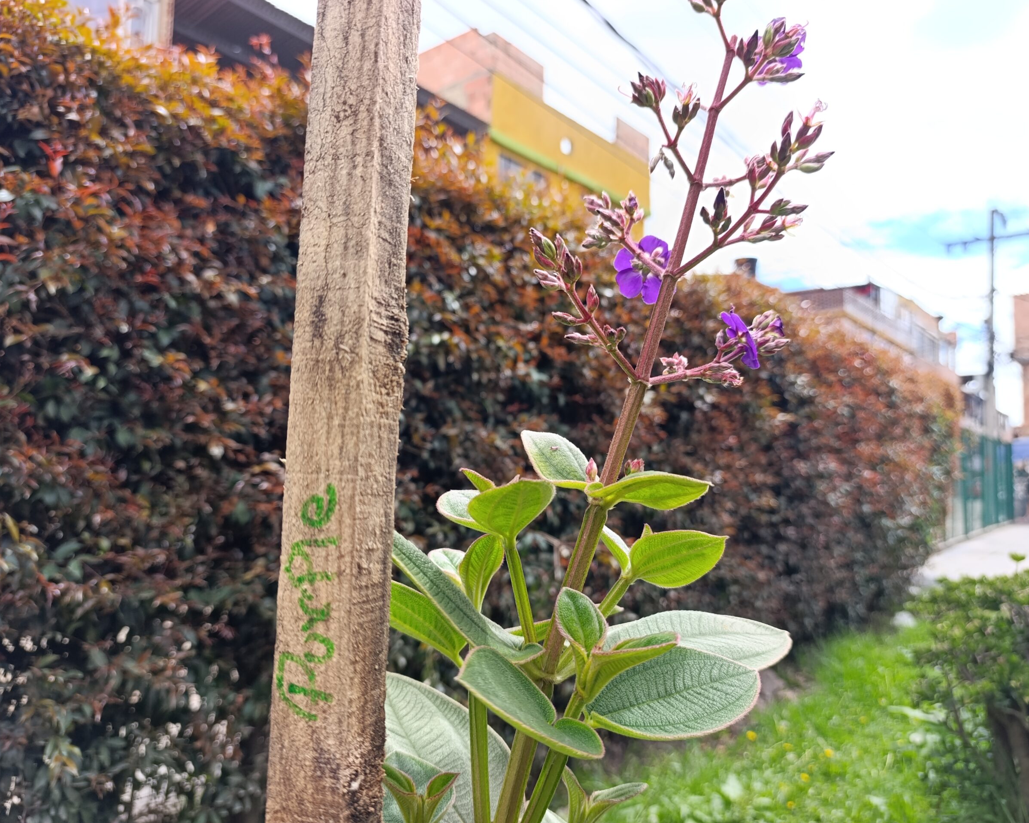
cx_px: 522
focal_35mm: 24
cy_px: 412
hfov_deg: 70.3
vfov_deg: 58.8
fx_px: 731
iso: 50
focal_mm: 6.14
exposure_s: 1/165
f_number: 1.6
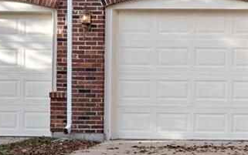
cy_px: 1
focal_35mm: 132
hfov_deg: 13.8
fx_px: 893
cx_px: 471
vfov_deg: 9.9
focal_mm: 13
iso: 400
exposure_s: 1/400
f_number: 8
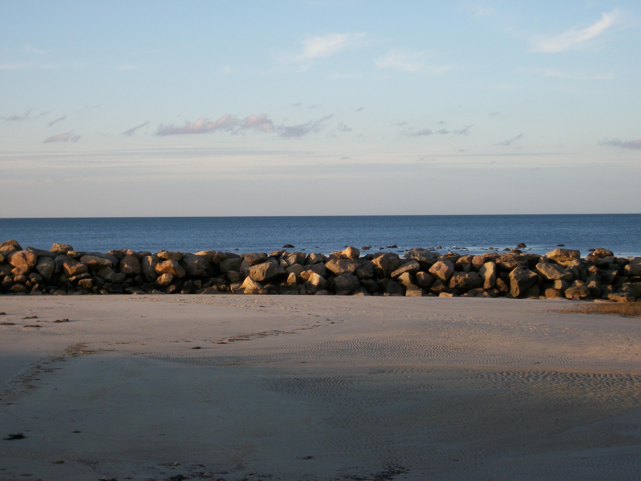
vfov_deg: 17.6
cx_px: 320
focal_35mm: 84
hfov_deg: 23.3
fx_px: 1555
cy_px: 240
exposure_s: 1/200
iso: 80
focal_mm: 15.1
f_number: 5.1
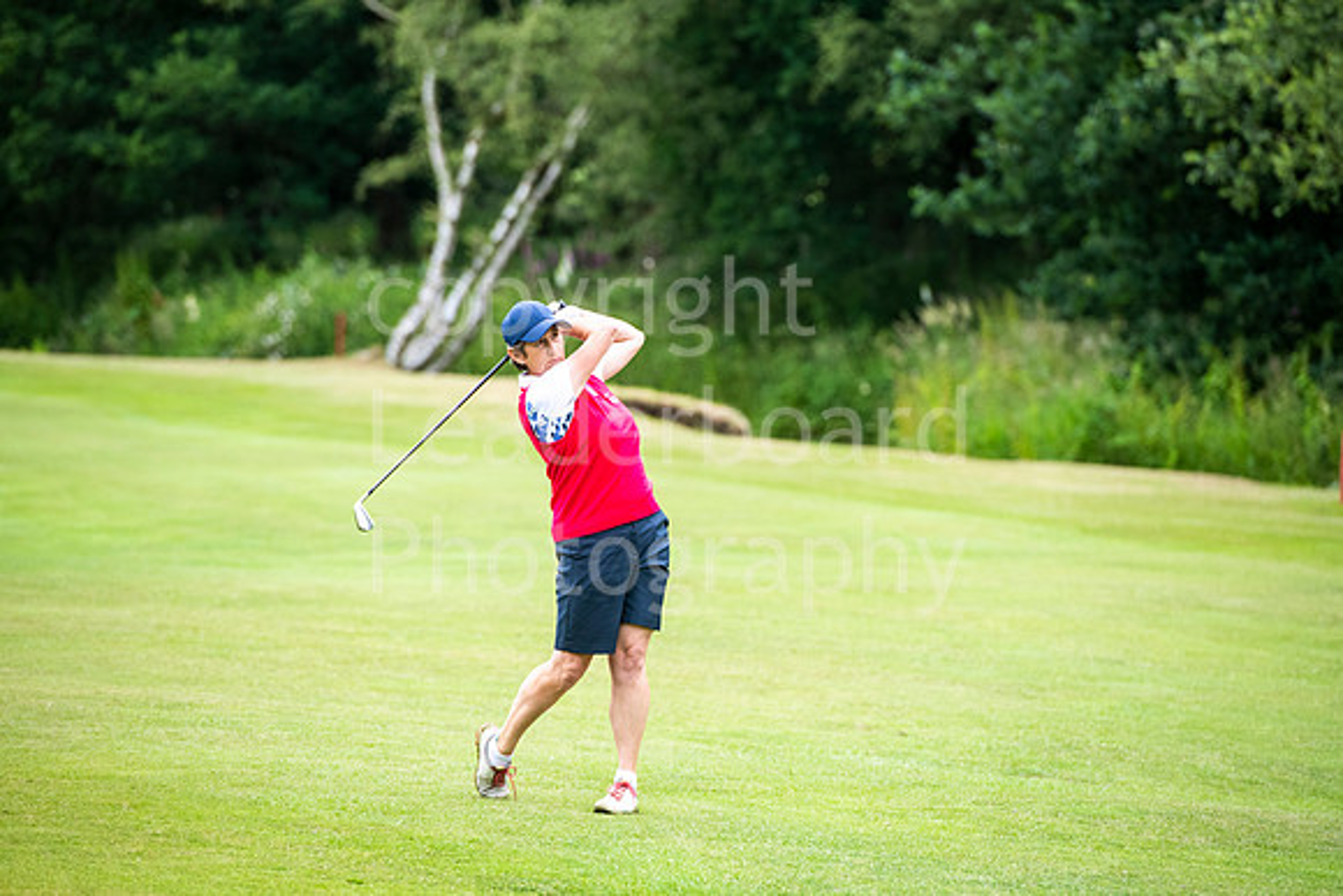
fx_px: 7463
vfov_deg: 6.9
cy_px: 448
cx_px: 672
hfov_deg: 10.3
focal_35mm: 200
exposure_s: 1/1250
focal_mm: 200
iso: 800
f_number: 4.5
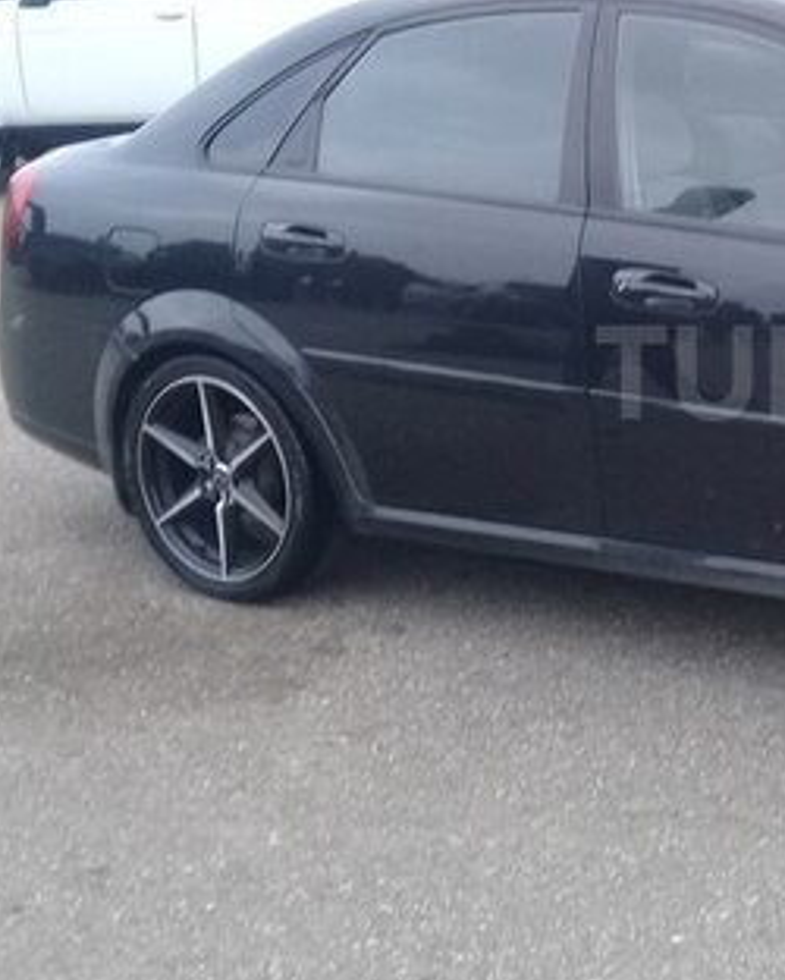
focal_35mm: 64
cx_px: 917
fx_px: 1857
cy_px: 372
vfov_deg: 29.5
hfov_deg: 22.2
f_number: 2.2
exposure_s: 1/100
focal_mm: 3.3
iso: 50
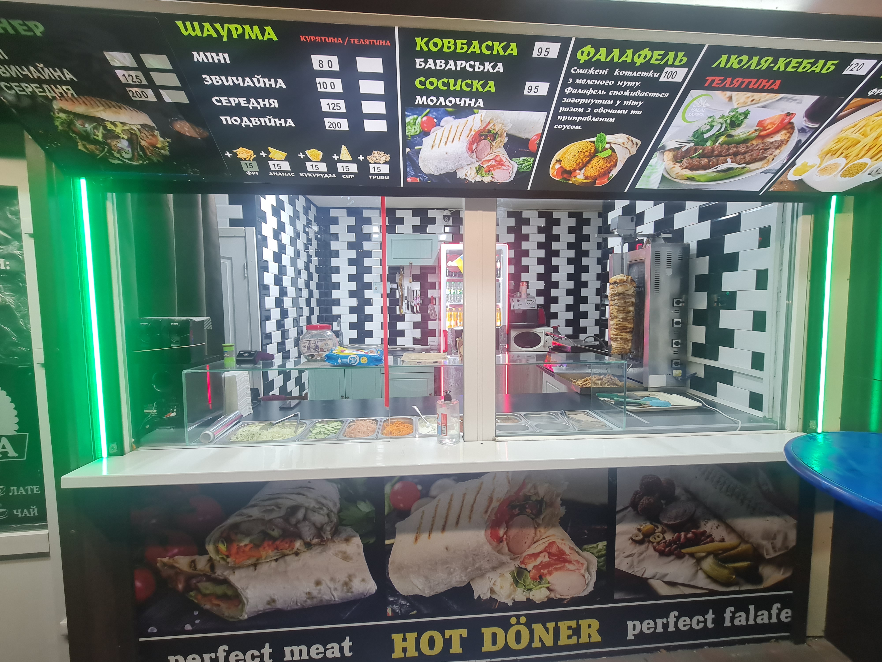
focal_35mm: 13
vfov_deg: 89.9
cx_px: 441
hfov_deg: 106.2
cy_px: 331
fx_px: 331
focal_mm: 2.2
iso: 125
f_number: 2.2
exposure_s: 1/50
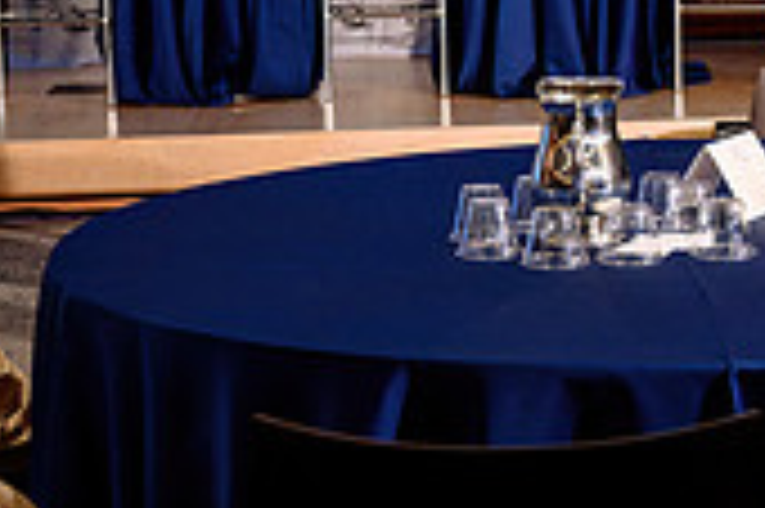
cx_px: 779
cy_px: 53
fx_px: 2441
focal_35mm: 115
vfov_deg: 11.8
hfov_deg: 17.4
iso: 500
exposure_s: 1/80
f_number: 2.8
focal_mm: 28.5
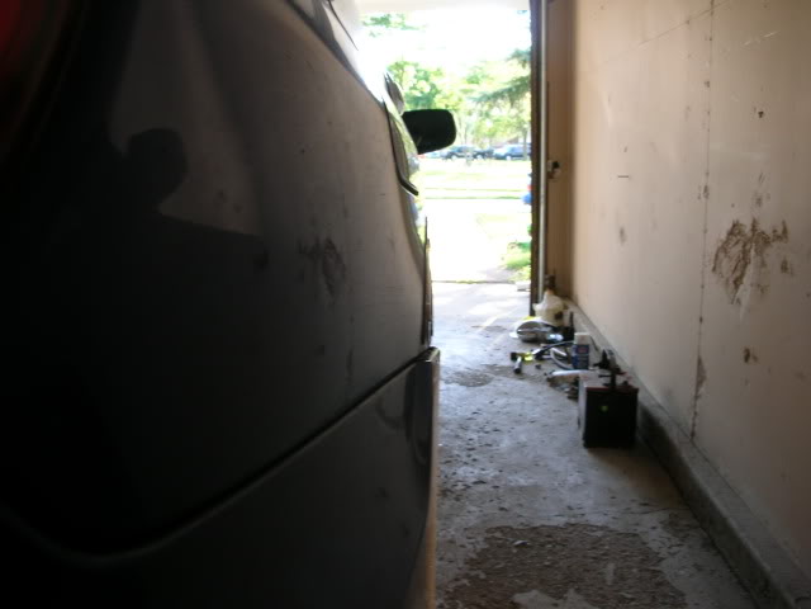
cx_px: 406
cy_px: 304
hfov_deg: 52.6
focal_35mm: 35
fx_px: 820
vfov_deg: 40.7
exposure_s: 1/30
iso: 50
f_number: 3
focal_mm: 5.8
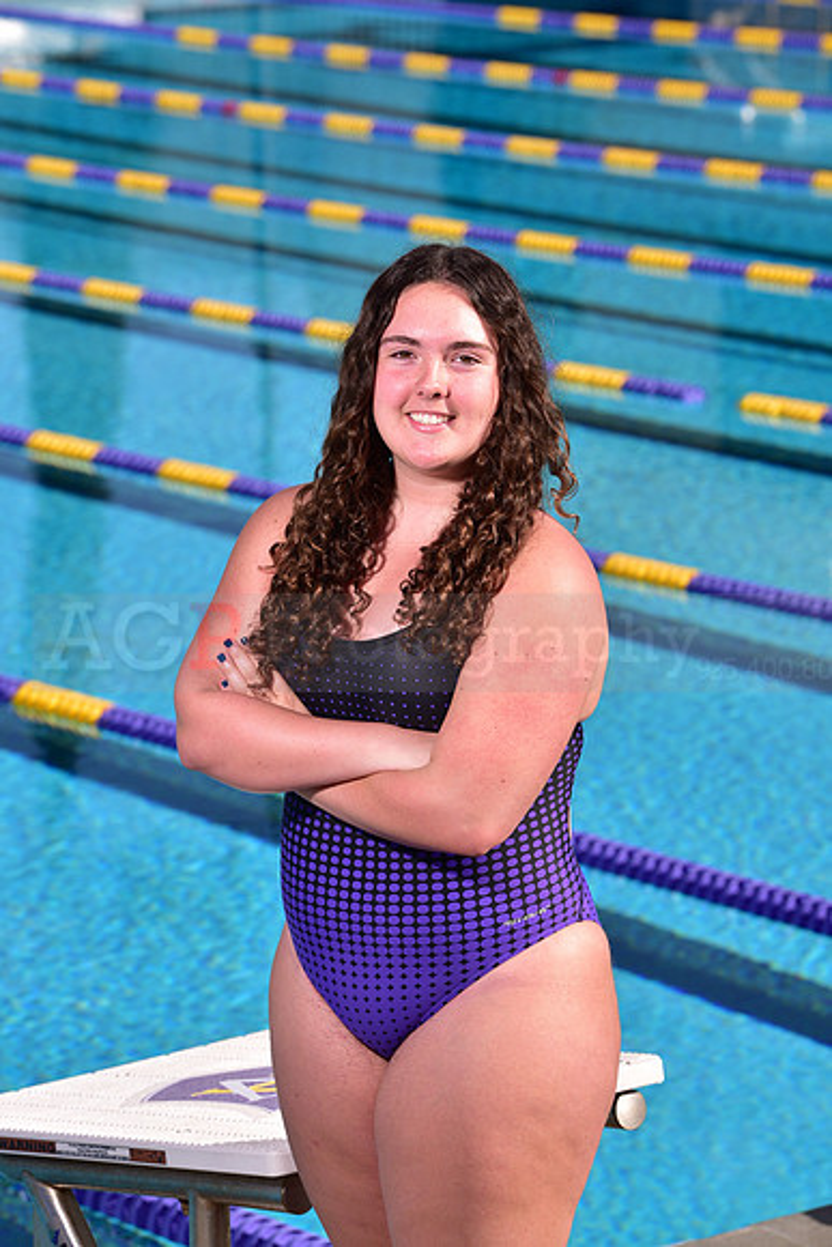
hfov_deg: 9.2
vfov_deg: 13.7
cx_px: 416
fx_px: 5196
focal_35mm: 150
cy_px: 624
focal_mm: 150
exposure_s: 1/250
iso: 80
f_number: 8
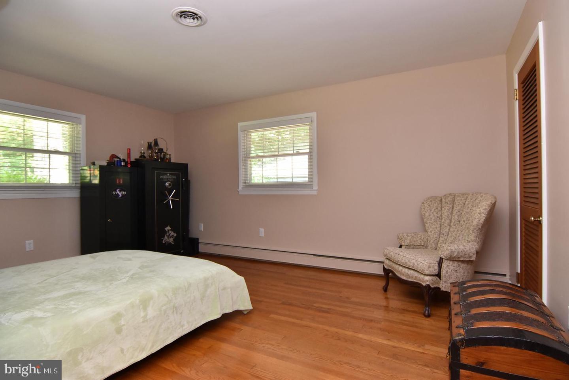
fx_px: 285
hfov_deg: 90.0
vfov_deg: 67.5
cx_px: 284
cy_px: 190
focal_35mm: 18
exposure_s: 1/25
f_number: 5
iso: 800
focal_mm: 12
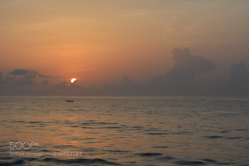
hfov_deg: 24.6
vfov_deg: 16.5
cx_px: 124
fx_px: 570
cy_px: 83
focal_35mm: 82
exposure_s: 1/250
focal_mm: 55
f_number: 8
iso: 140
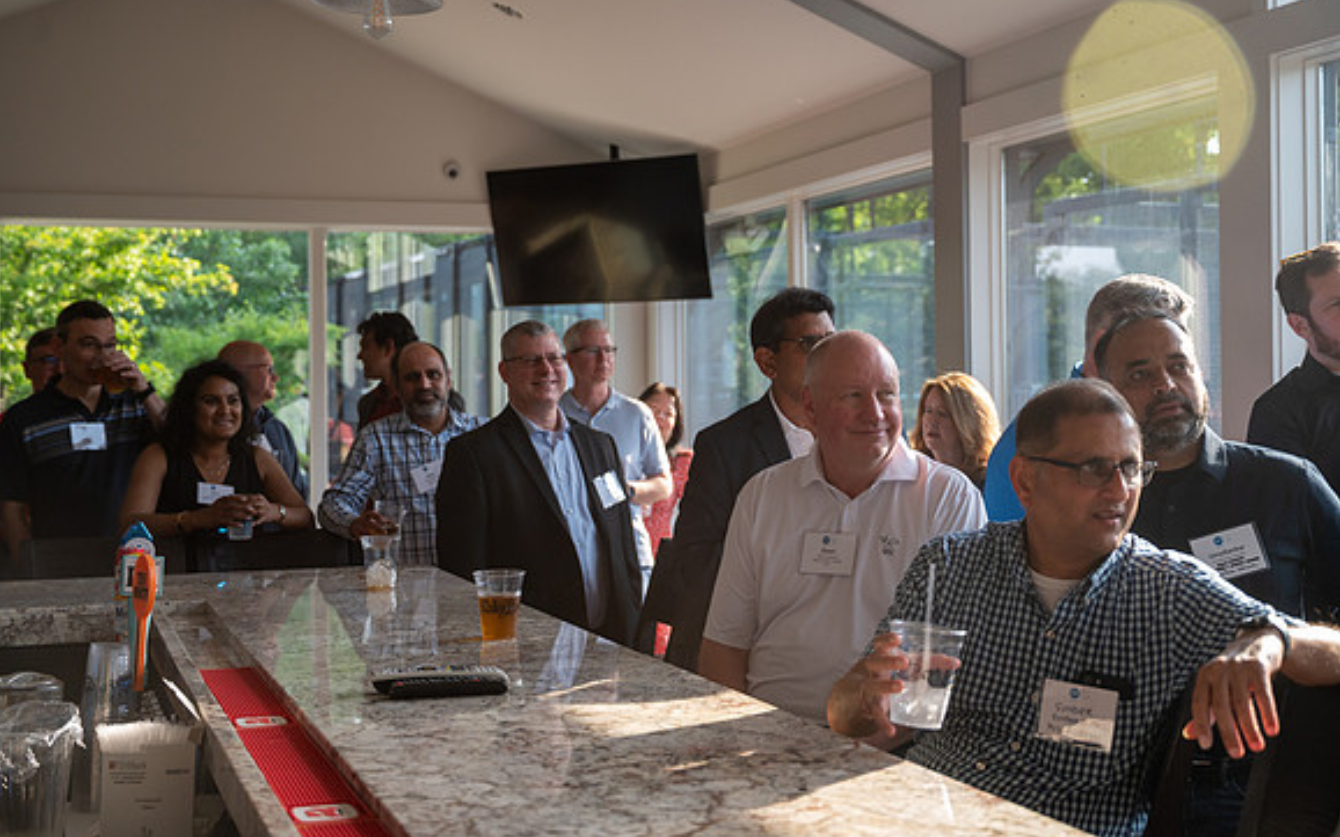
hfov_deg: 43.5
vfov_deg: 28.0
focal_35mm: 46
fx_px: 1680
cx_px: 670
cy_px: 396
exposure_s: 1/500
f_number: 4
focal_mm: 45
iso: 640
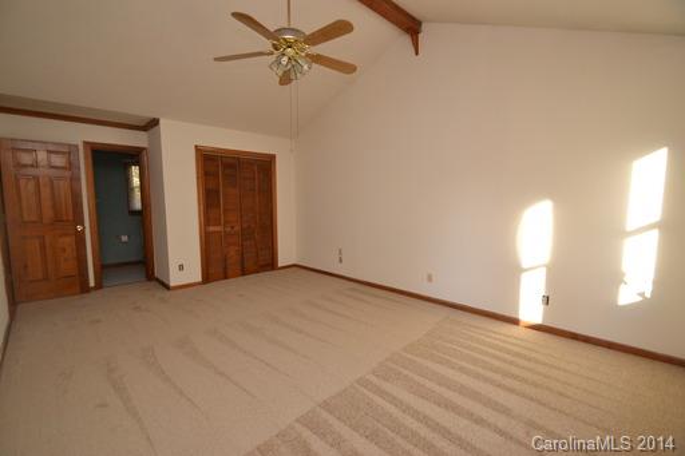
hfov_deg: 100.4
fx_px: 285
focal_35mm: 15
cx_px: 342
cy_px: 228
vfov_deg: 77.3
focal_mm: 10
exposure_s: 1/60
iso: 400
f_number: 4
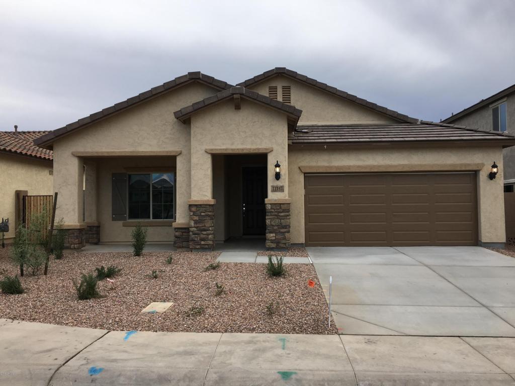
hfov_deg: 61.7
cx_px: 258
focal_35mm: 29
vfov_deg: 48.2
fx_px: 431
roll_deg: -0.1
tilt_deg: +2.1
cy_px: 193
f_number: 2.2
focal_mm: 4.15
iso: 25
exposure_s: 1/651
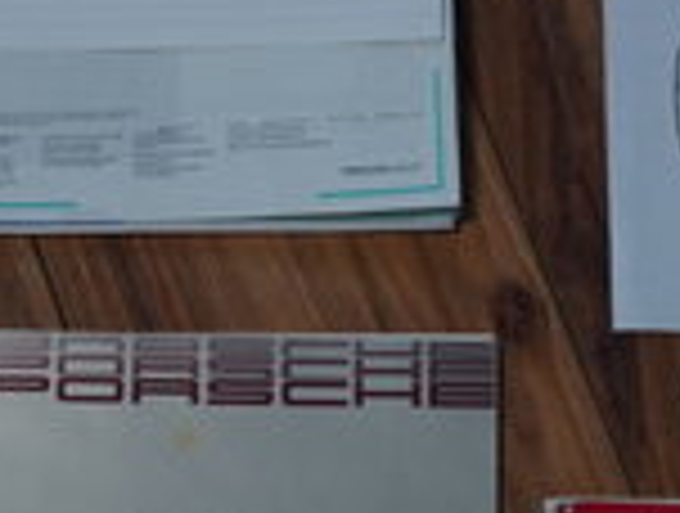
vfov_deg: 9.8
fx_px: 2973
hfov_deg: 13.0
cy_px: 472
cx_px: 335
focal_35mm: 151
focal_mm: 31
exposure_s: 1/40
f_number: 9
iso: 640
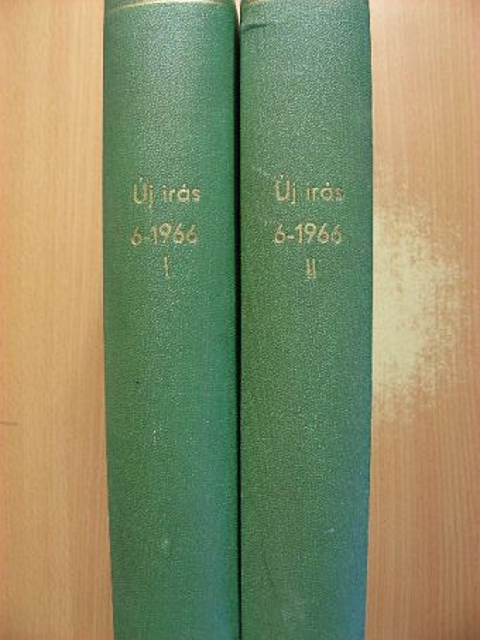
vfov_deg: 49.0
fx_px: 702
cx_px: 240
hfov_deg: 37.7
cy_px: 320
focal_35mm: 38
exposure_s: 1/30
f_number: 3.5
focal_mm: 6.3
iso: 144
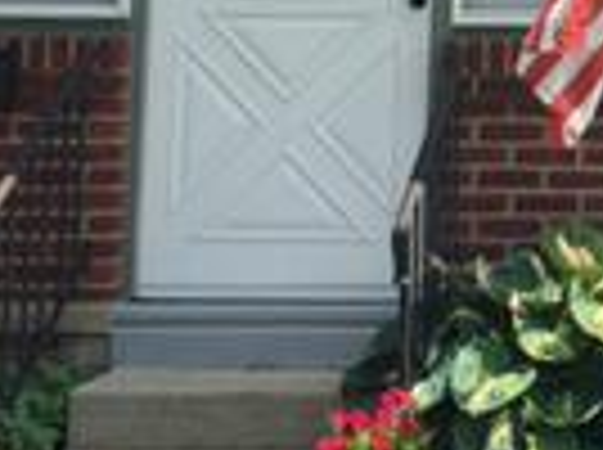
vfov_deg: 10.2
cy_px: -256
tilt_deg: +5.5
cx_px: 922
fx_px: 2417
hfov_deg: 13.4
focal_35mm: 139
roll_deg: -0.8
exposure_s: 1/938
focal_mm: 4.15
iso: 25
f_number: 2.2
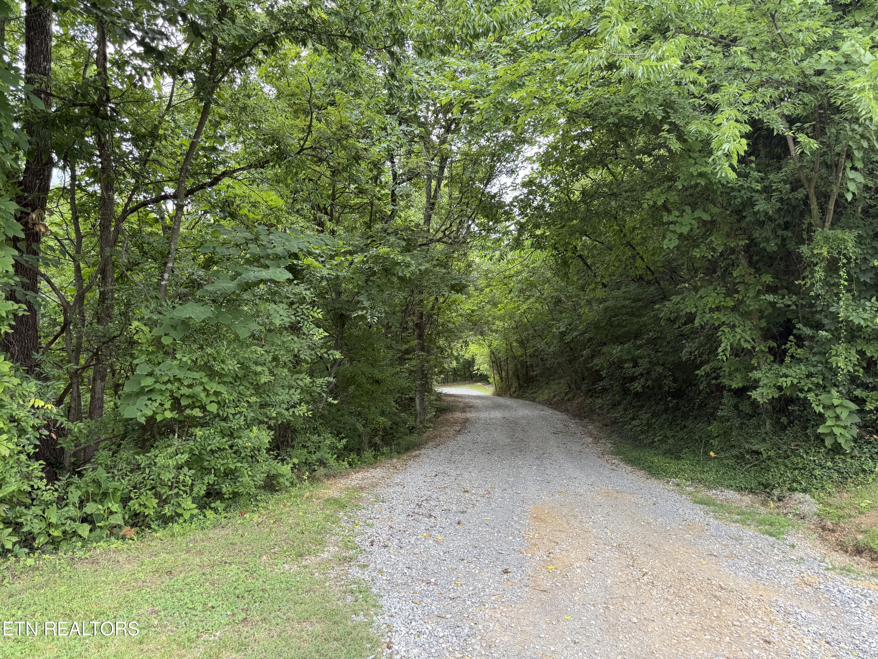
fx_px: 609
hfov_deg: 71.6
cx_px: 439
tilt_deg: -6.5
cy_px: 330
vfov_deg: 56.8
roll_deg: -0.6
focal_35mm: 24
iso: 80
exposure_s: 1/121
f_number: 1.78
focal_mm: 6.76
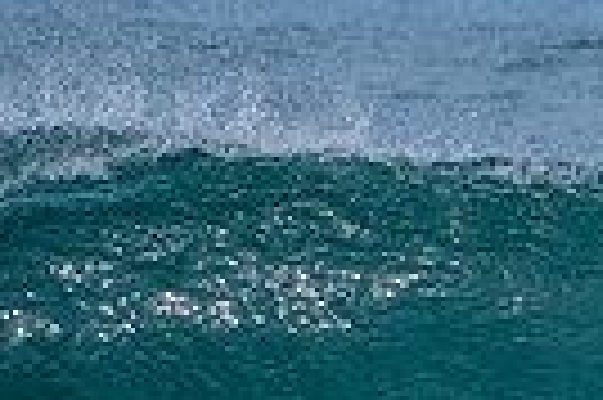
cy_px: 501
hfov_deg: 1.0
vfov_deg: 0.6
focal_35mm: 2171
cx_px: 1071
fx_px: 36320
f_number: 6.3
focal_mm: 500
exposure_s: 1/2500
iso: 250
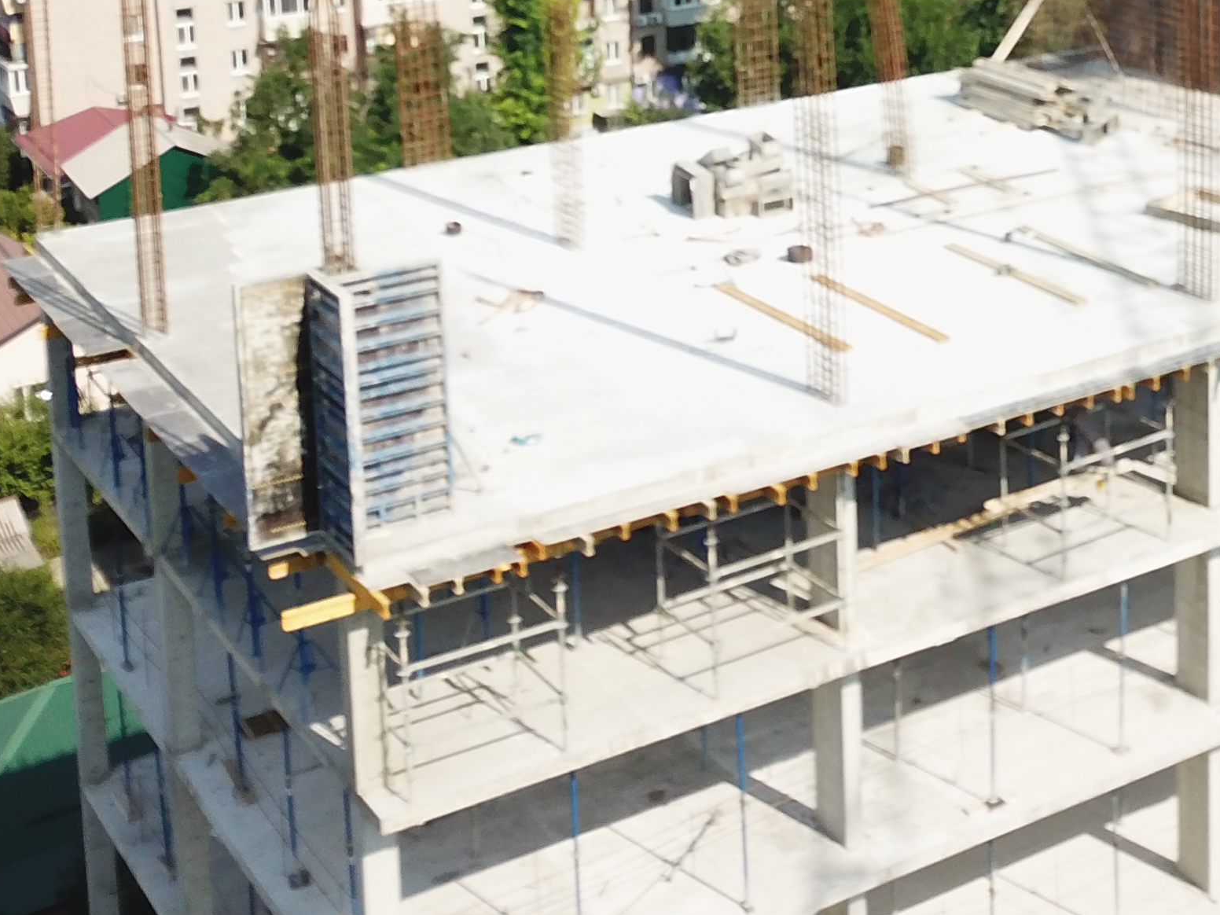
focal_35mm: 67
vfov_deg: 20.7
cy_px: -123
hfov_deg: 27.6
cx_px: 1160
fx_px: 2361
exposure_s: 1/988
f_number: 2.2
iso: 100
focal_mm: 4.73
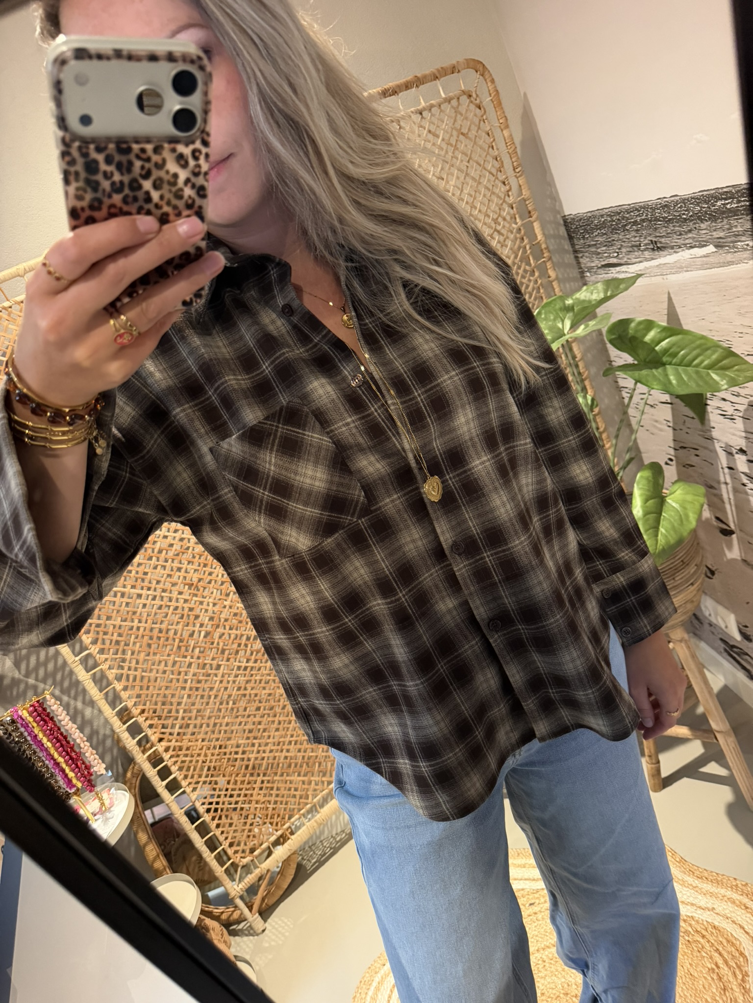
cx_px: 376
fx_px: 696
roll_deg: +24.3
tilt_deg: -42.7
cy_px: 502
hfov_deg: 56.8
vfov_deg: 71.6
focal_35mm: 24
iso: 640
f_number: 1.78
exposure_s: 1/33
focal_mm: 6.76
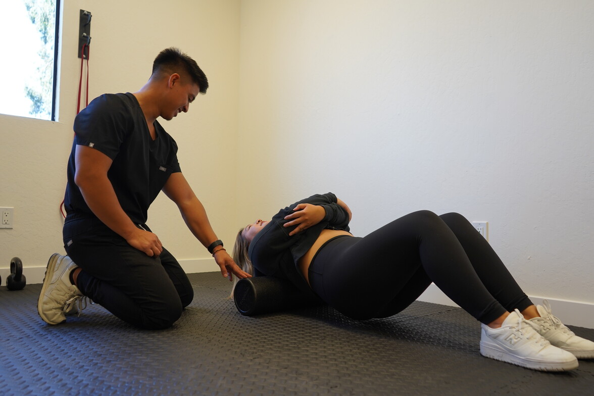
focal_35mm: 28
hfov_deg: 65.5
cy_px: 198
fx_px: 462
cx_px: 297
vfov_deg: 46.4
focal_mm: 28
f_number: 4
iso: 320
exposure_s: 1/60
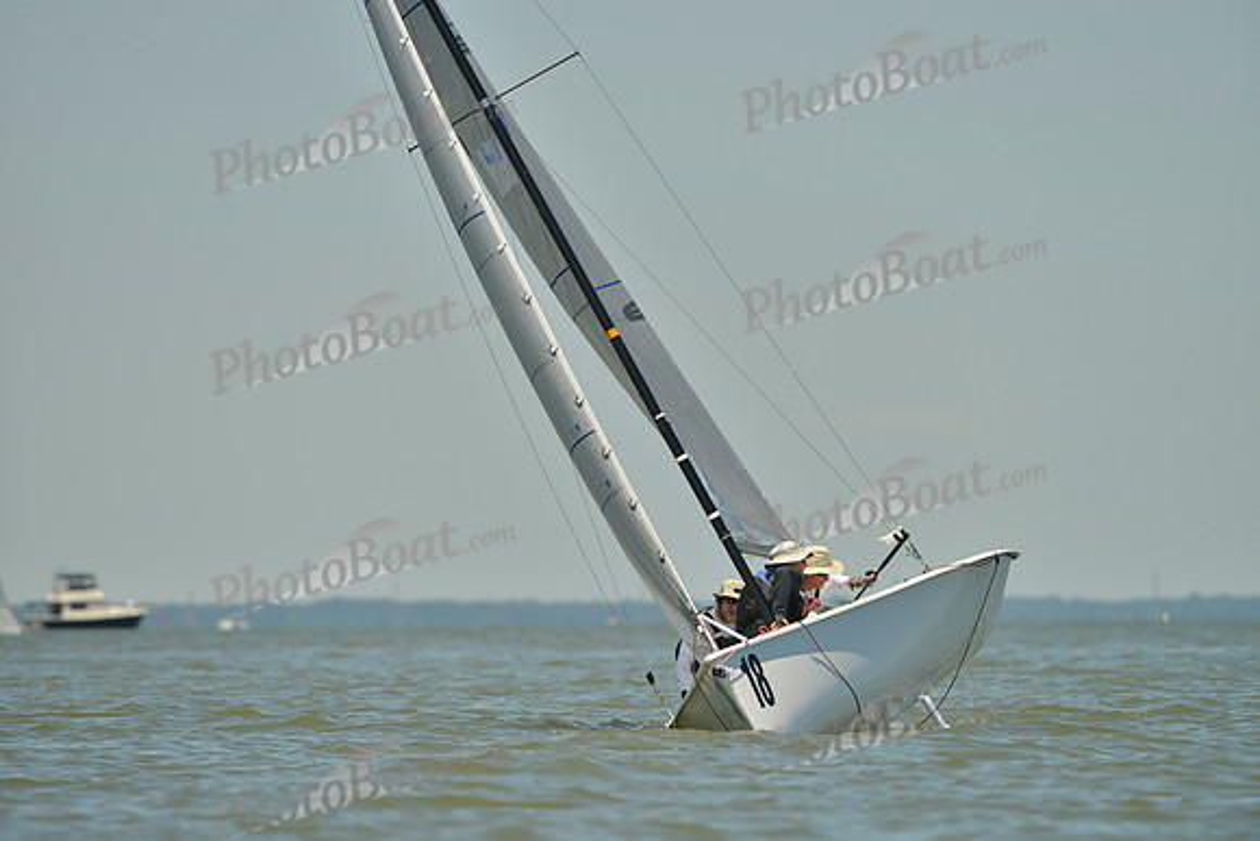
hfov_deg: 5.2
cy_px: 420
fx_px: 14003
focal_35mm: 400
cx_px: 630
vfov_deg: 3.4
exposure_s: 1/1250
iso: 200
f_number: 6.3
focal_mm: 400
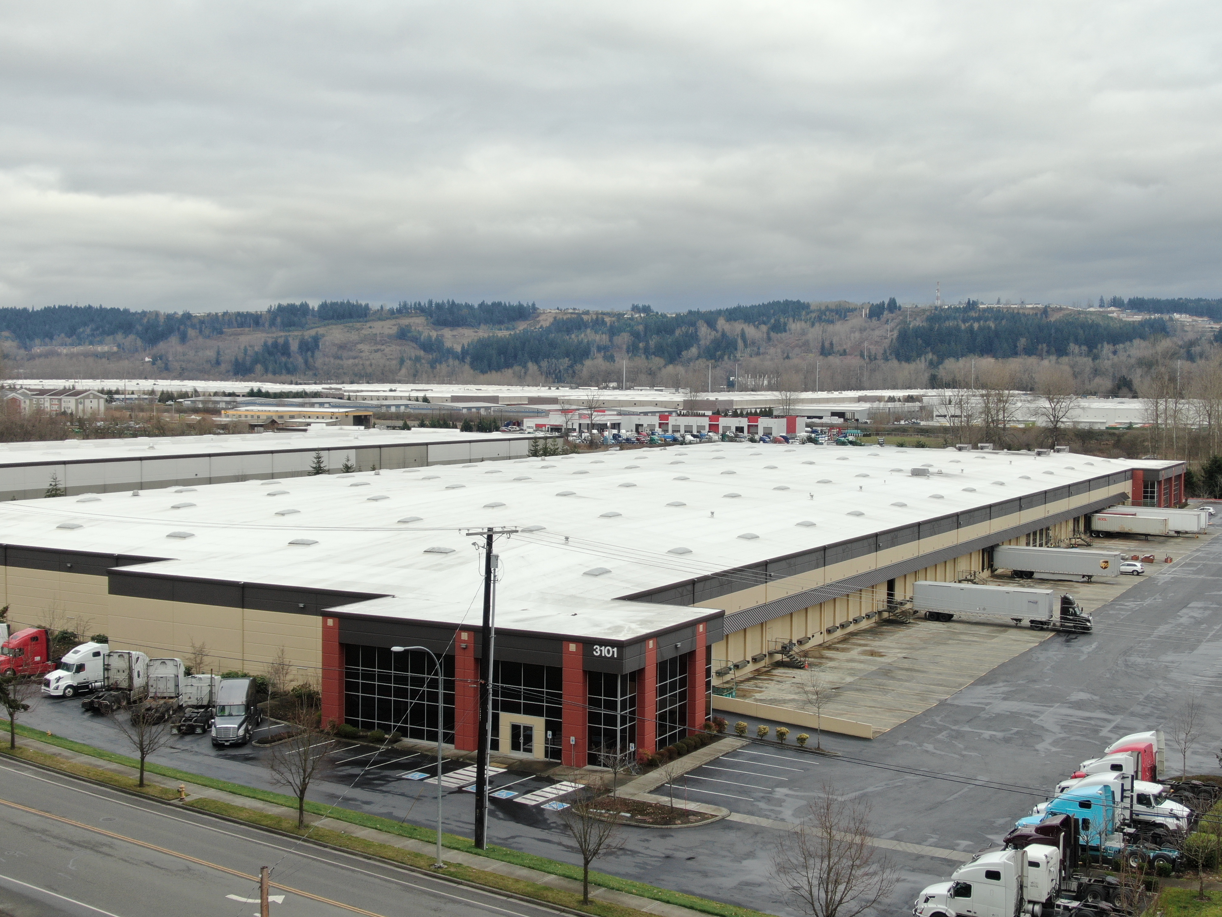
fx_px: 1553
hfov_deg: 42.9
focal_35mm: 44
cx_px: 611
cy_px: 458
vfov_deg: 32.9
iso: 100
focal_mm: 7.71
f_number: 3.6
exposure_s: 1/120
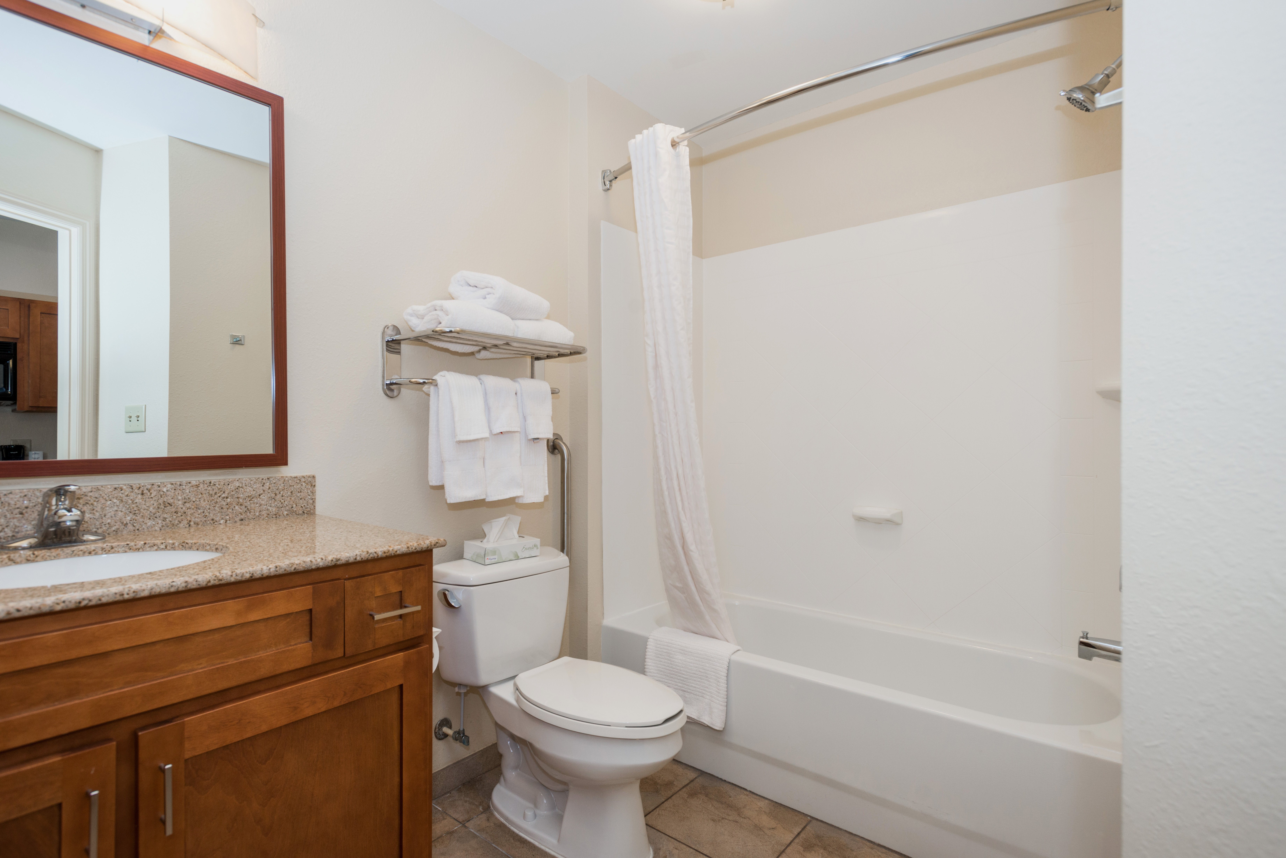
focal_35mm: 17
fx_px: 607
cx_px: 643
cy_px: 429
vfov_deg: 70.5
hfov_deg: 93.3
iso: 400
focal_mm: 17
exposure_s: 1/40
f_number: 7.1
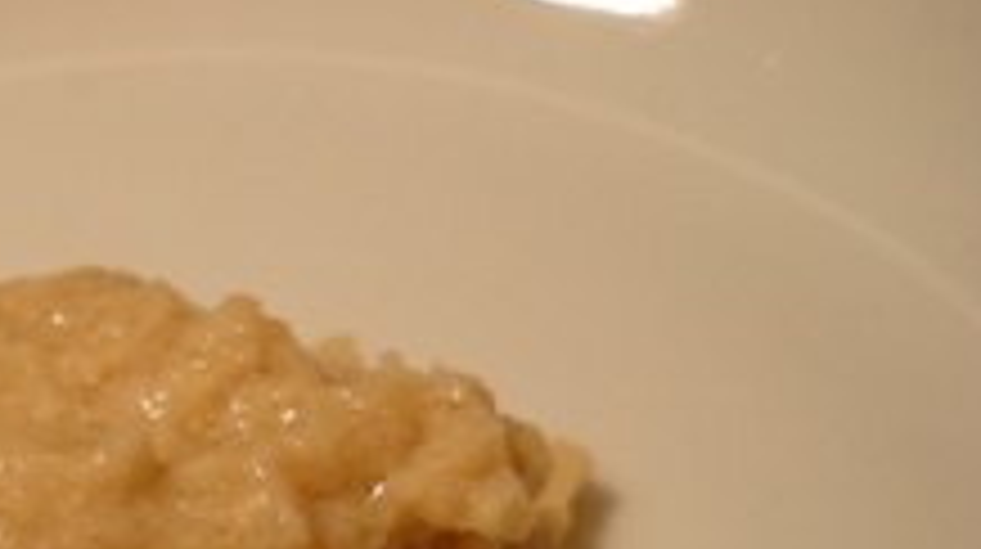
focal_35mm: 92
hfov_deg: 22.4
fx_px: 2390
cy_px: 662
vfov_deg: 12.8
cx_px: 27
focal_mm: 6.72
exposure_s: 1/60
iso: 248
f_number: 3.1
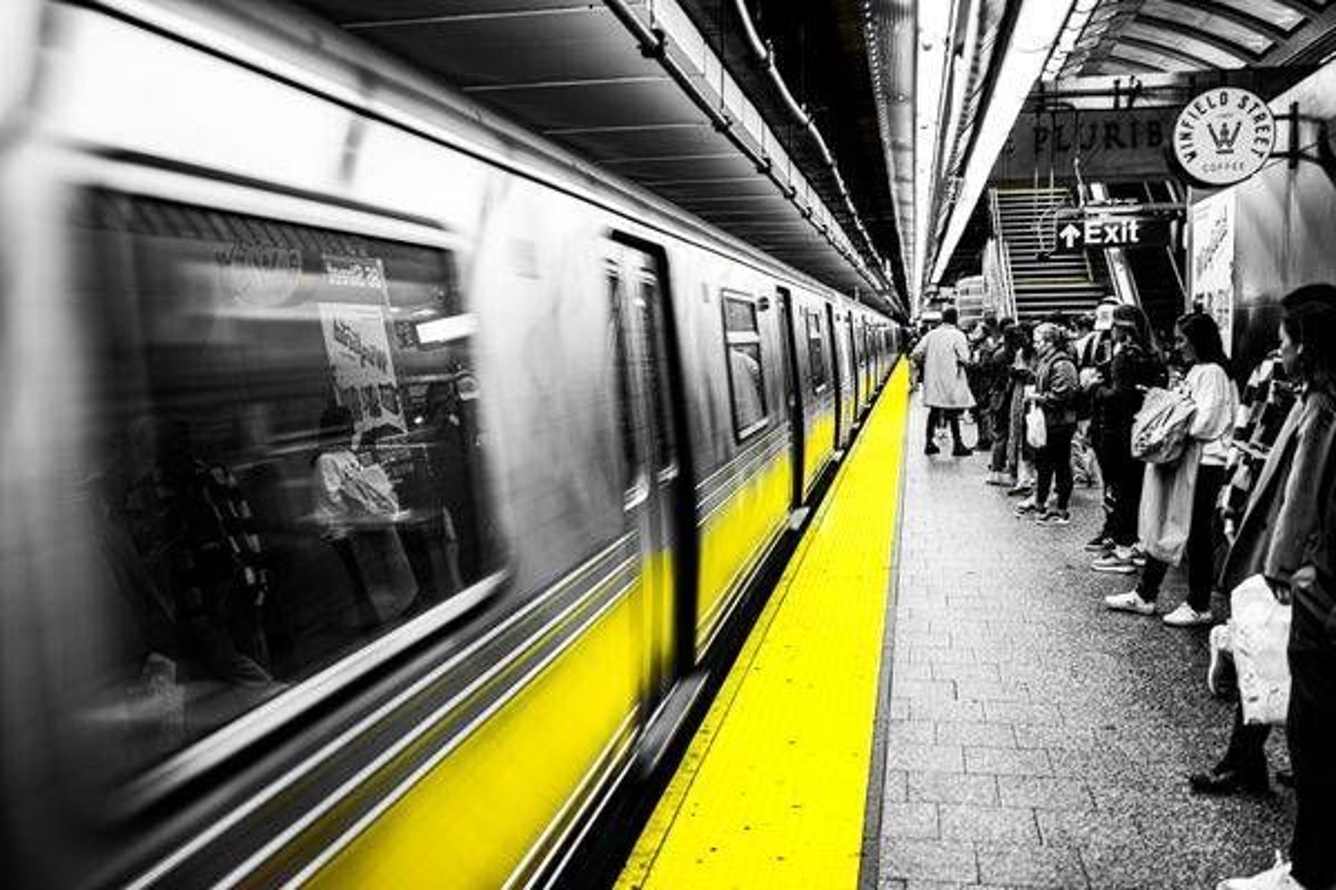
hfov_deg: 54.4
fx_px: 1299
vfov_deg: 37.9
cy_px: 445
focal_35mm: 35
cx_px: 668
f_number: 1.8
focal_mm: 35
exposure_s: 1/40
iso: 320
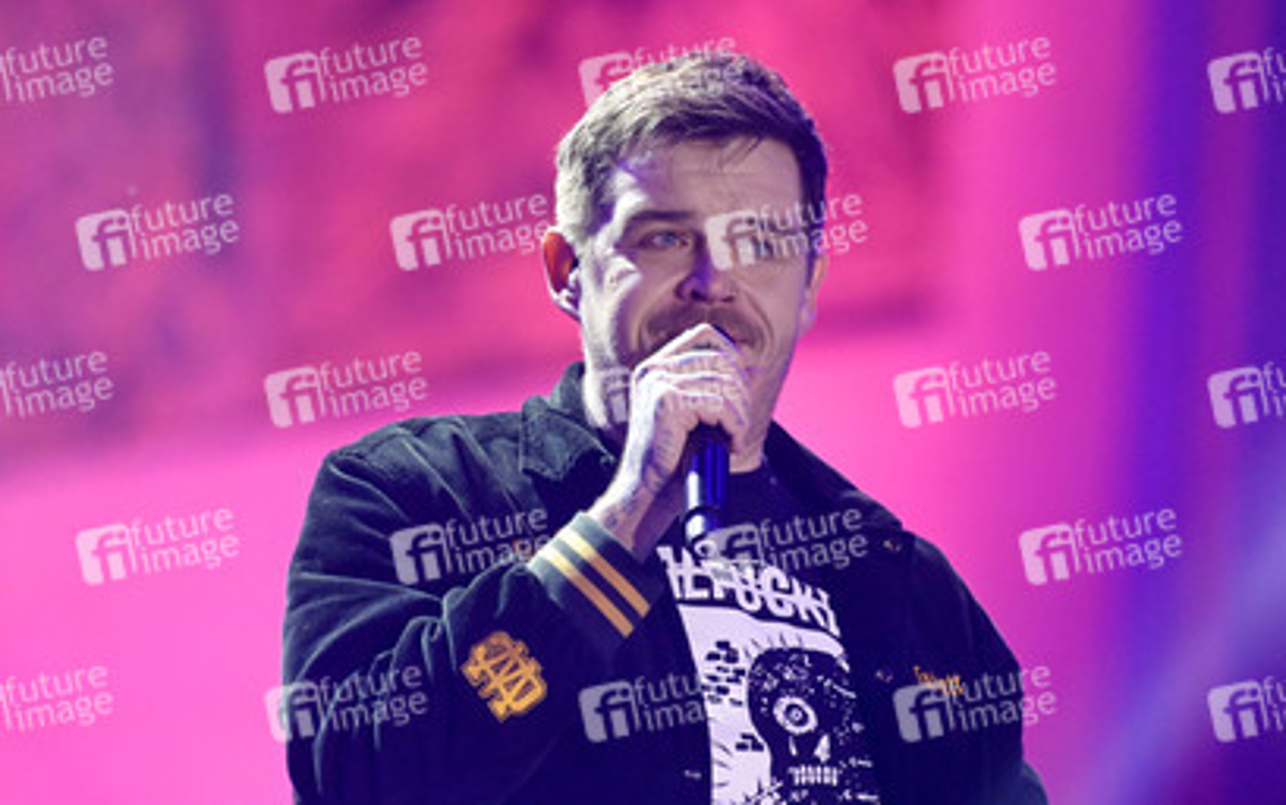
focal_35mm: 561
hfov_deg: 3.7
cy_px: 469
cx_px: 703
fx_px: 19670
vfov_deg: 2.3
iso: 12800
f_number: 5.6
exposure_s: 1/640
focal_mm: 500
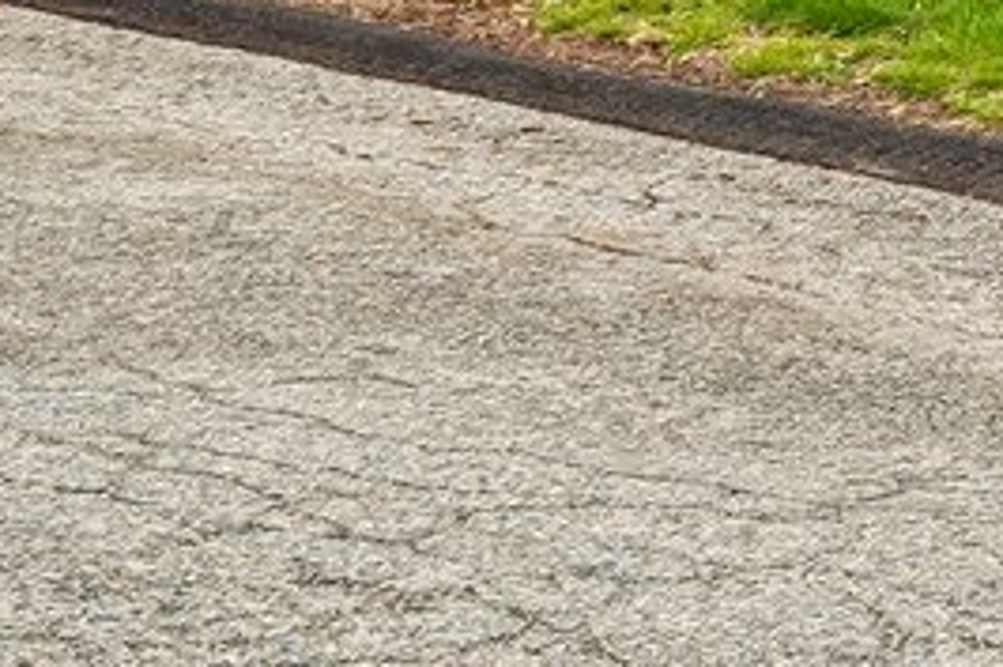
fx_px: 5151
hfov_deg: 9.6
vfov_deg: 7.0
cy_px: -959
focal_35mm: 185
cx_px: 2602
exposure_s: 1/30
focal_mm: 24
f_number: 8
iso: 100
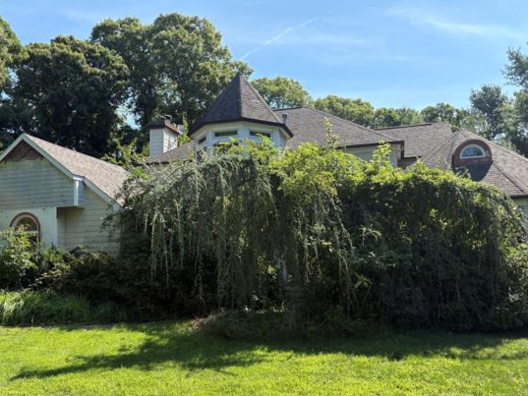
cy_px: 227
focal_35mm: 31
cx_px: 263
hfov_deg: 58.3
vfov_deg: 45.3
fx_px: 473
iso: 64
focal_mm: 5.96
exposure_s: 1/1337
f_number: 1.6
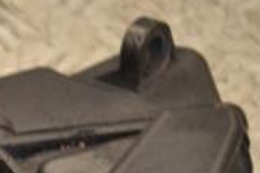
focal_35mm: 233
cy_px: 303
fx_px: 1683
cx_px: -66
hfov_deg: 8.7
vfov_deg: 5.8
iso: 400
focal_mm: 42
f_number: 5.3
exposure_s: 1/80
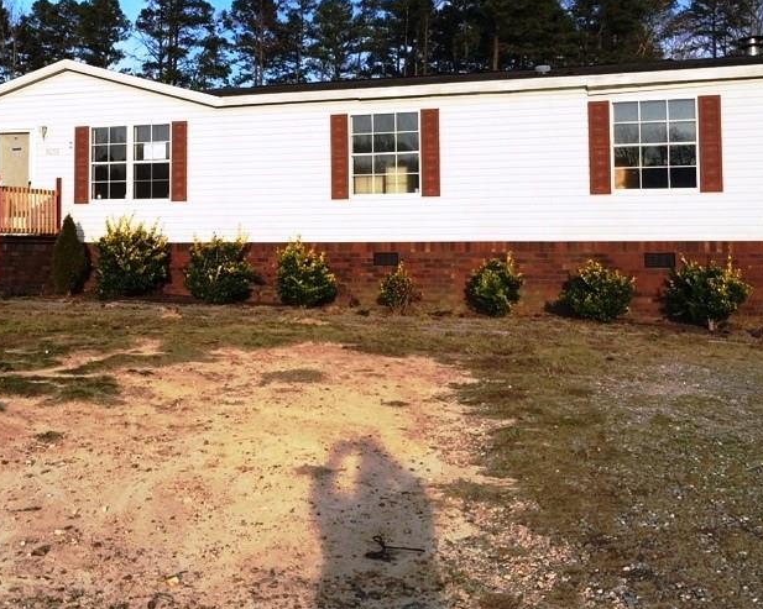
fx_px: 1061
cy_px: 177
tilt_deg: +4.6
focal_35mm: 47
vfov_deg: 31.7
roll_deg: +0.1
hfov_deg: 39.2
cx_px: 262
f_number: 2.2
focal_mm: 4.15
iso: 32
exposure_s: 1/1130
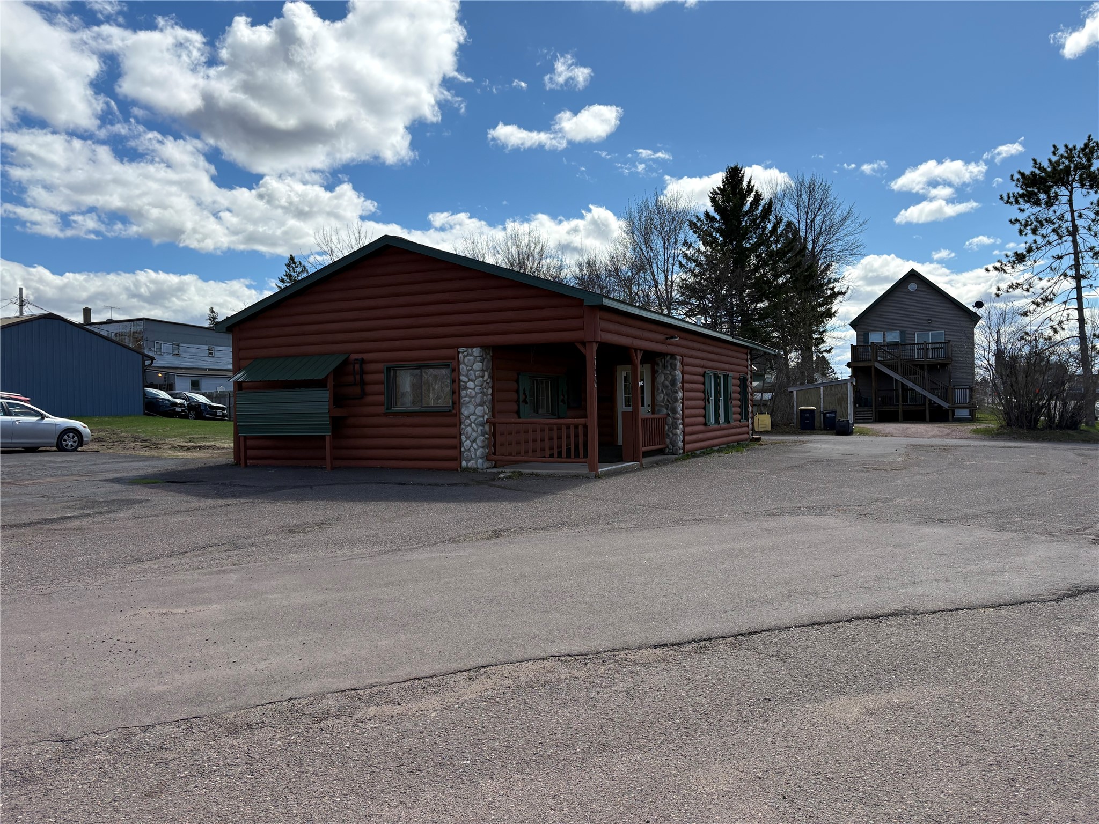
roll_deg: +1.6
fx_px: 825
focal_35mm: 26
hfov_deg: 67.3
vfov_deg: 53.1
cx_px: 550
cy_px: 412
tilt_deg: +0.5
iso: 50
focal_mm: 5.96
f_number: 1.6
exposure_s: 1/4608
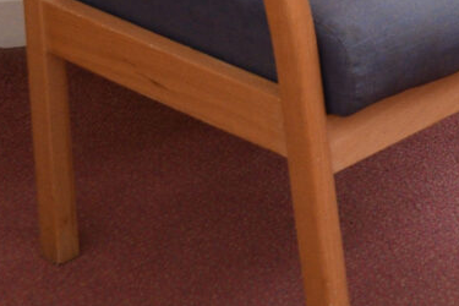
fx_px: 2091
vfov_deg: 7.4
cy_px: -614
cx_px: 1277
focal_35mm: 164
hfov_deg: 10.0
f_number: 5.6
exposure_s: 1/180
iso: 800
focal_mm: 24
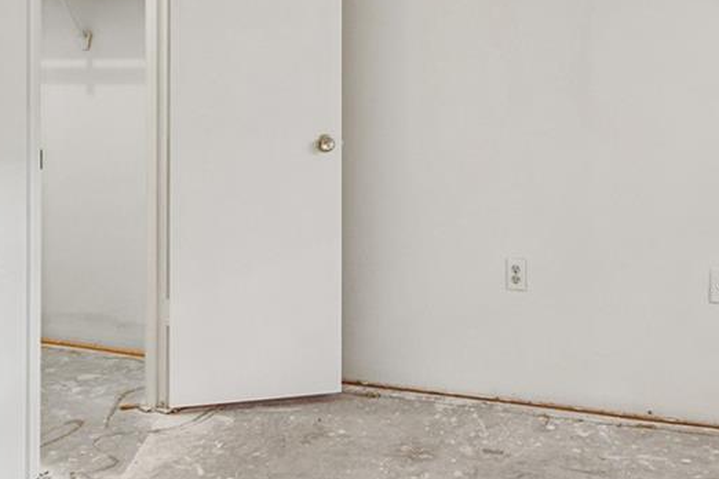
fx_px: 919
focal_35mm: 46
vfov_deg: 28.7
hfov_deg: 42.5
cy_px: 102
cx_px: 445
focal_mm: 10
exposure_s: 1/4
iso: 100
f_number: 4.5
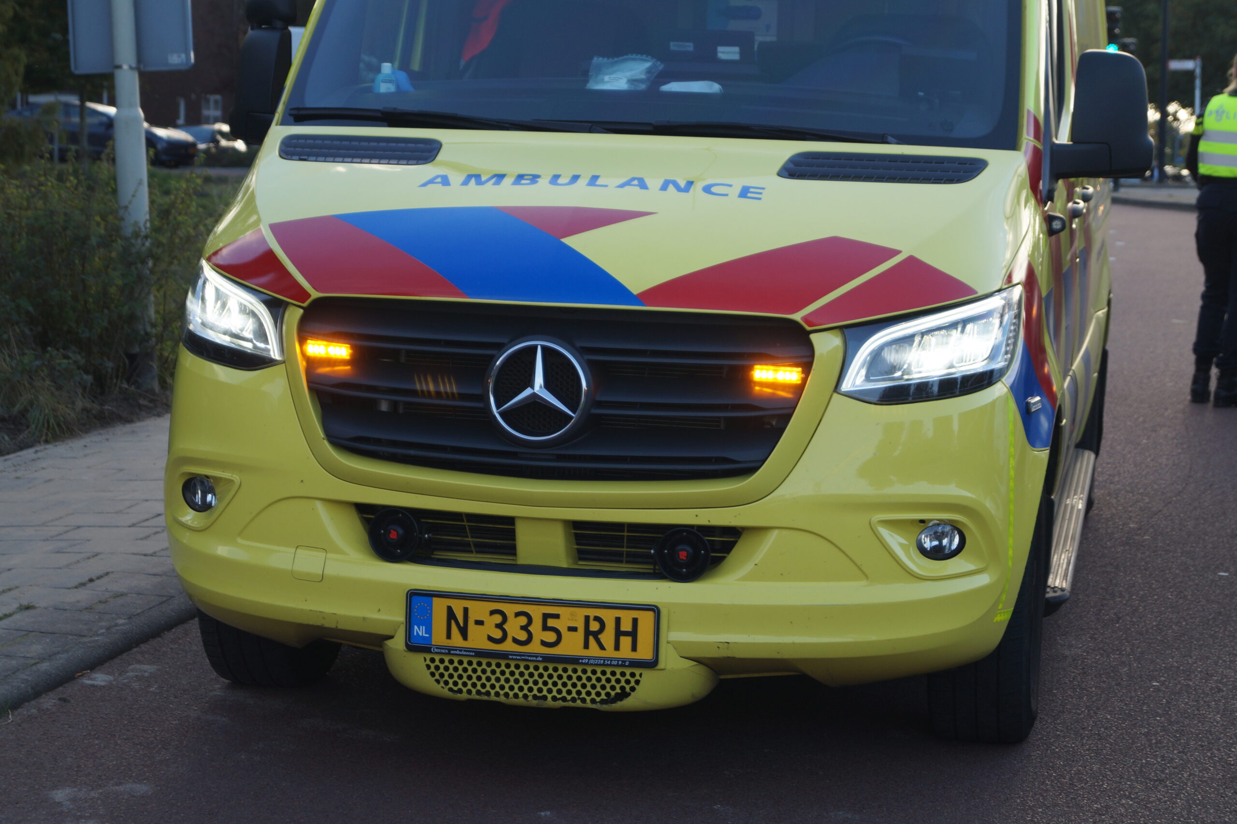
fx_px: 2833
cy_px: 412
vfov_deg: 16.5
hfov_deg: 24.6
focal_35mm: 82
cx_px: 618
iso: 160
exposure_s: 1/160
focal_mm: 55
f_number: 5.6
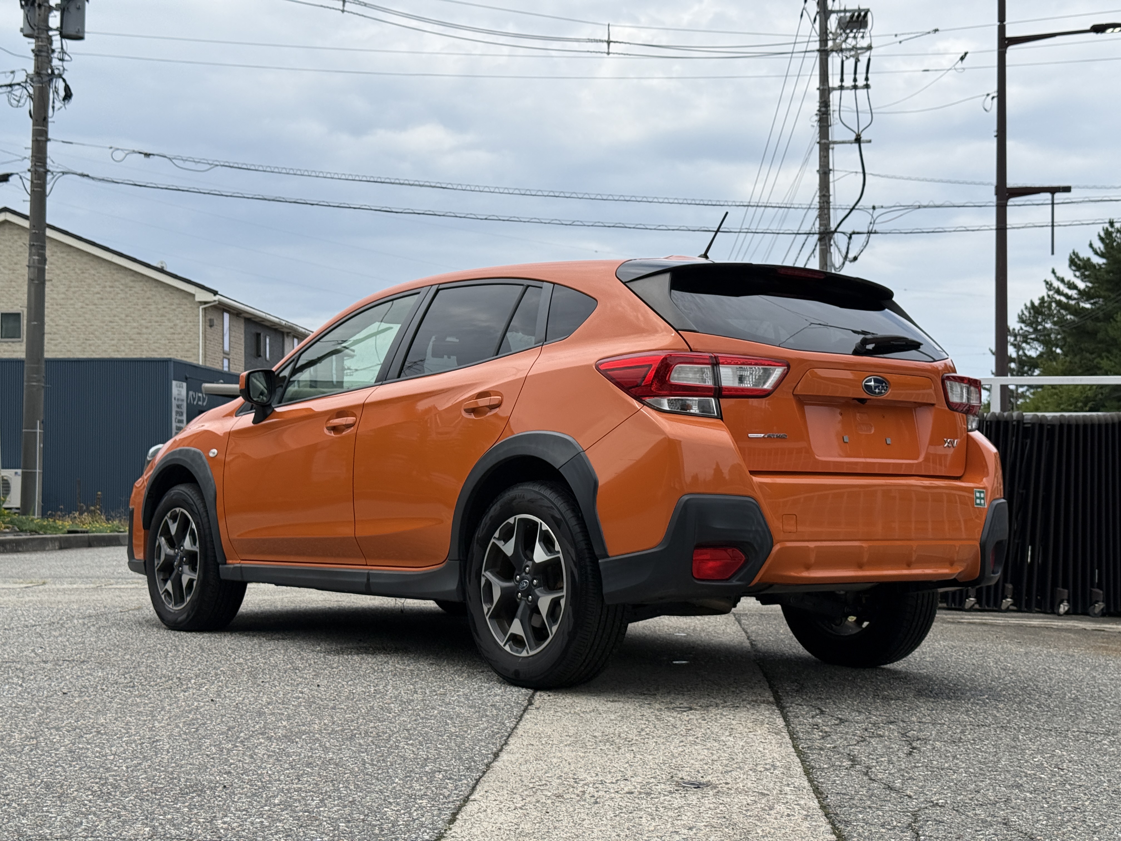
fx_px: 1554
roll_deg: +0.2
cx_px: 560
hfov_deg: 39.7
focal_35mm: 48
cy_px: 420
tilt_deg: +2.1
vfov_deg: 30.3
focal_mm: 6.76
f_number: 1.78
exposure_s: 1/6536
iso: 80
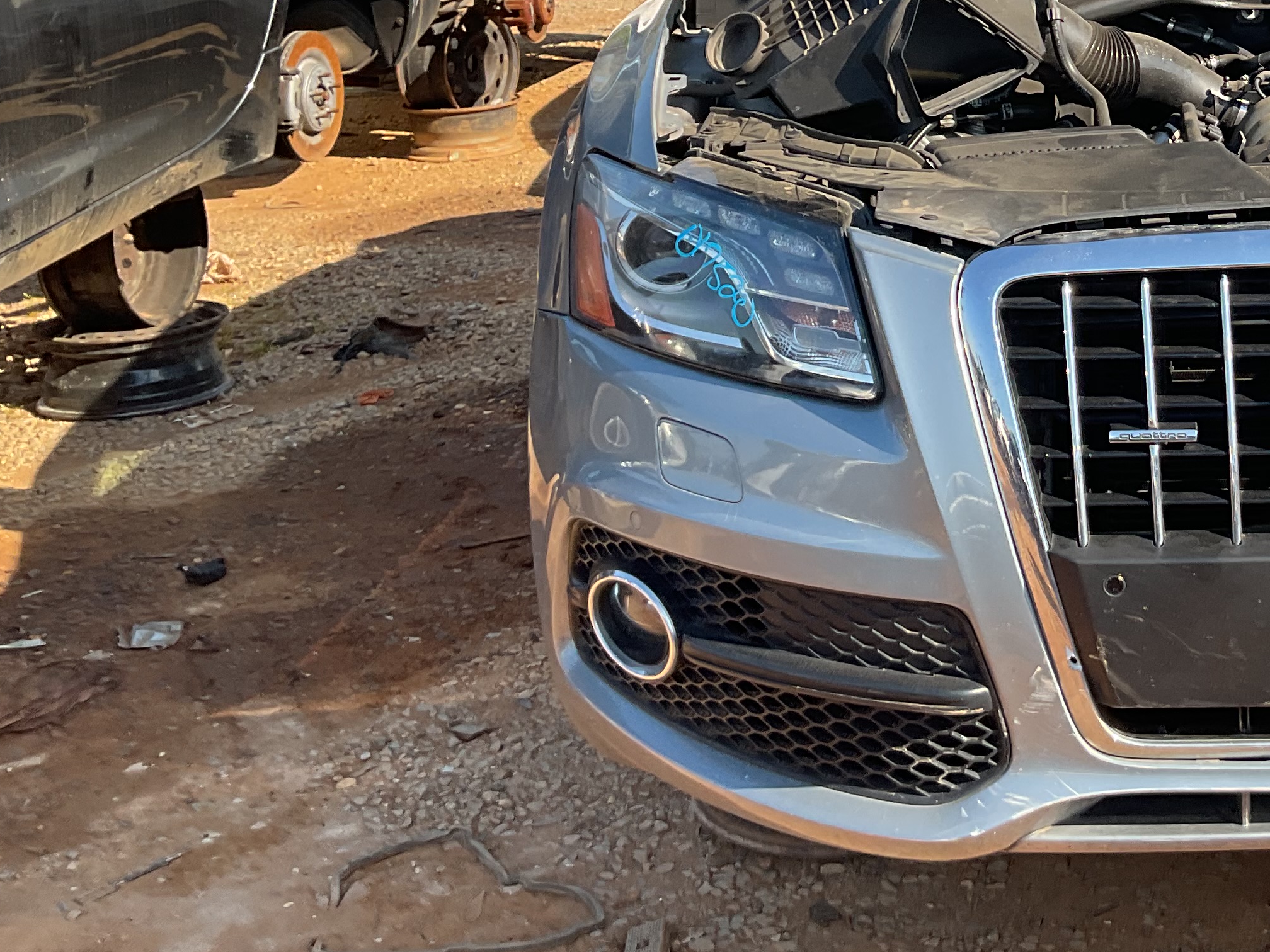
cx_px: 1261
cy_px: 43
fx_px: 2128
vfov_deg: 24.3
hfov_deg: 30.9
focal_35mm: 58
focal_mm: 3
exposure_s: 1/666
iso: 16
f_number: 1.8
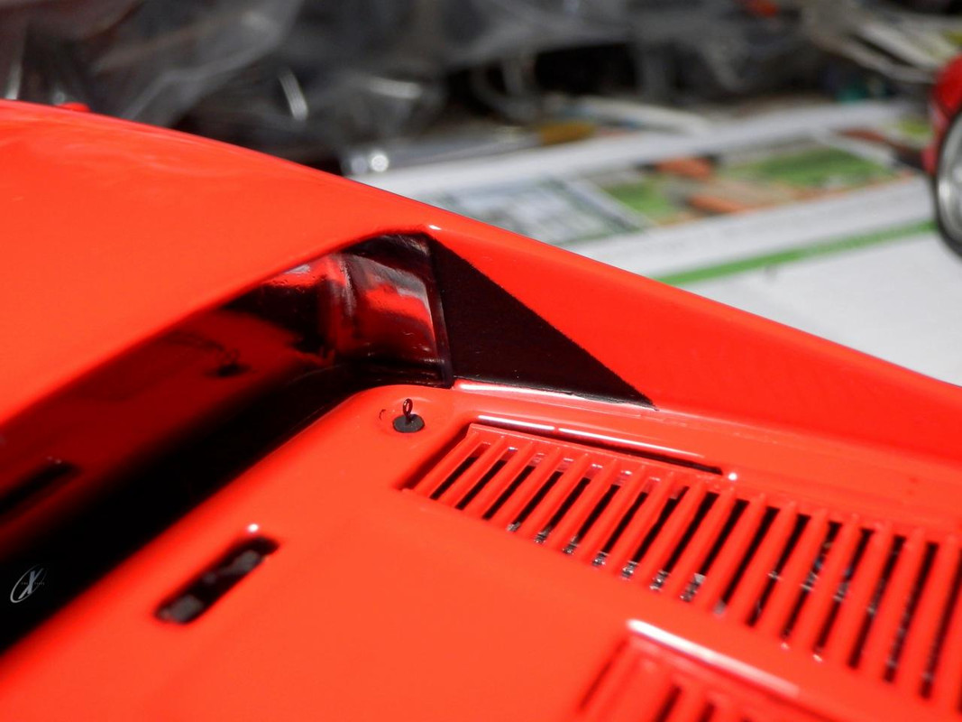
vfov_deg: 34.3
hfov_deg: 44.8
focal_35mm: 42
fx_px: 1167
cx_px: 481
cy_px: 361
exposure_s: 1/30
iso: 400
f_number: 4
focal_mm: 7.4
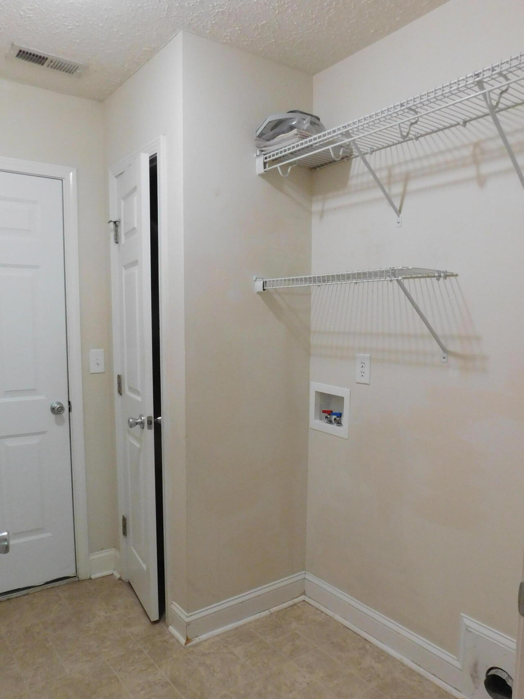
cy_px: 388
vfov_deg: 65.1
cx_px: 261
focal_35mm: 27
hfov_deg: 51.4
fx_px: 545
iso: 400
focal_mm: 4
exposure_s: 1/15
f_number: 3
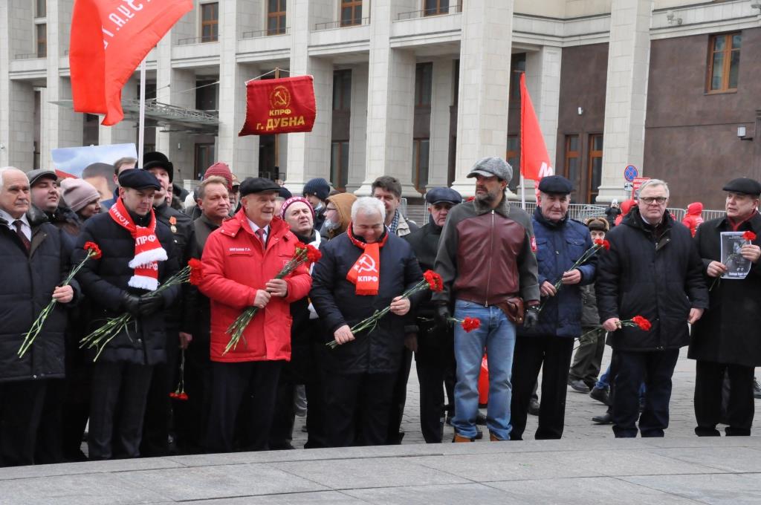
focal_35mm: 78
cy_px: 252
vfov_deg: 17.4
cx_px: 380
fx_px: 1647
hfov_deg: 26.0
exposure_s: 1/400
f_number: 10
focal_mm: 52
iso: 3200
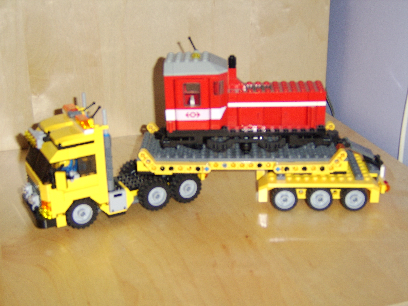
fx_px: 542
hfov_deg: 41.2
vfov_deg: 31.5
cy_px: 153
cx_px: 204
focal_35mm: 46
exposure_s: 1/60
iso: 200
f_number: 3.5
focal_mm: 11.93
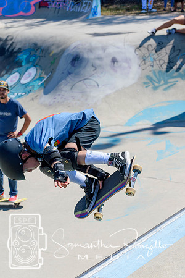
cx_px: 92
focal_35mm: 112
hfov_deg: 12.2
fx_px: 867
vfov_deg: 18.2
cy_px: 139
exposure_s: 1/800
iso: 200
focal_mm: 75
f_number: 7.1
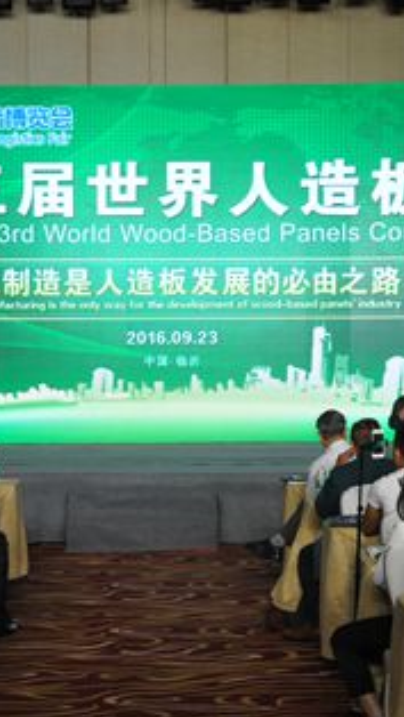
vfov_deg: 23.7
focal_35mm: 90
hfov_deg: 13.5
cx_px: 164
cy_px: 344
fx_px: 1711
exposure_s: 1/160
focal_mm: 30
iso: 800
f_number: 6.3
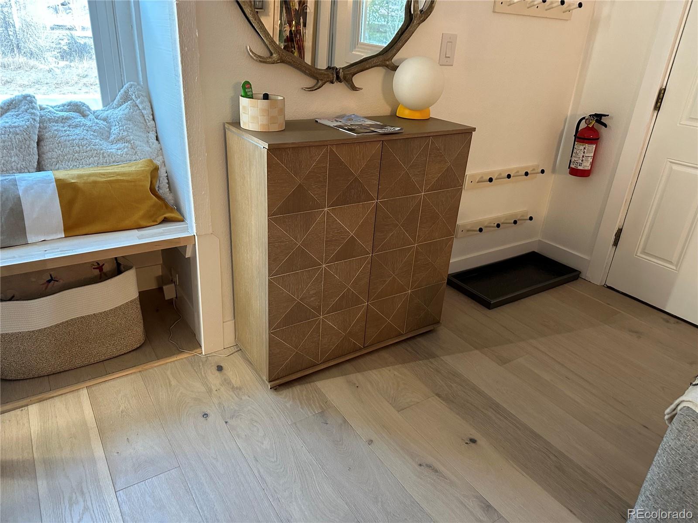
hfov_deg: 71.6
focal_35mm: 24
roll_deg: -3.3
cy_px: 262
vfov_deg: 56.8
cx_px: 349
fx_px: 484
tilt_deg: -23.8
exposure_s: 1/60
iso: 400
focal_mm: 6.86
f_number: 1.78
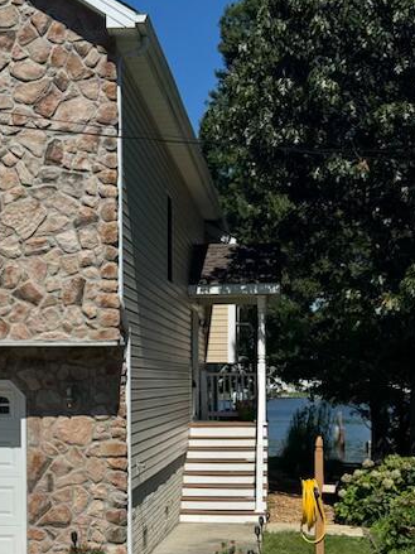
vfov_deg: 27.6
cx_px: 127
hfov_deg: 20.9
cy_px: 380
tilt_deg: +0.4
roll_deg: +1.5
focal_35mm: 70
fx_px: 1119
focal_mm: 6.76
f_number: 1.78
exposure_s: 1/7937
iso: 64
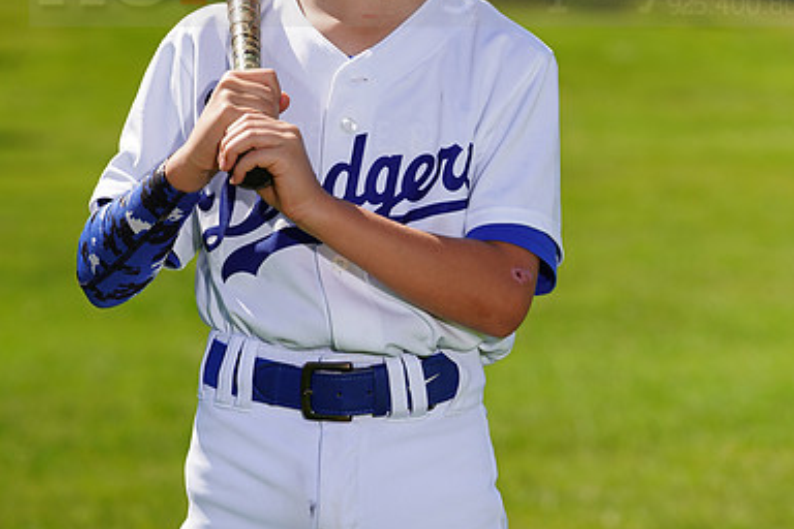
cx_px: 398
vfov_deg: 4.3
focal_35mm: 320
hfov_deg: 6.4
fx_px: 7057
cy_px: -39
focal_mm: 212
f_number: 8
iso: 100
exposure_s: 1/250
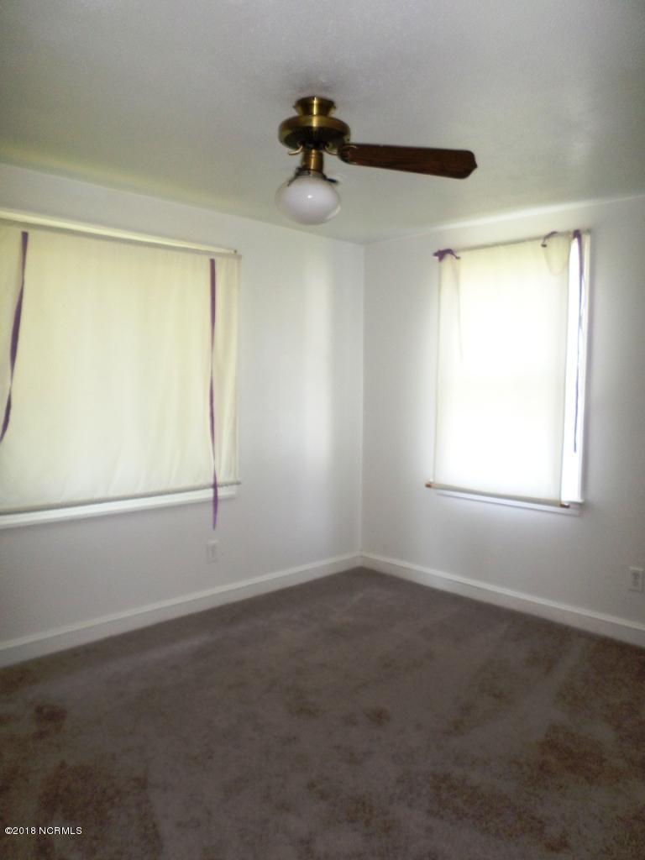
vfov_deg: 69.4
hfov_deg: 54.9
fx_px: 621
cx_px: 322
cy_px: 430
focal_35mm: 25
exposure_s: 1/30
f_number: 2.5
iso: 120
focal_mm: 4.5
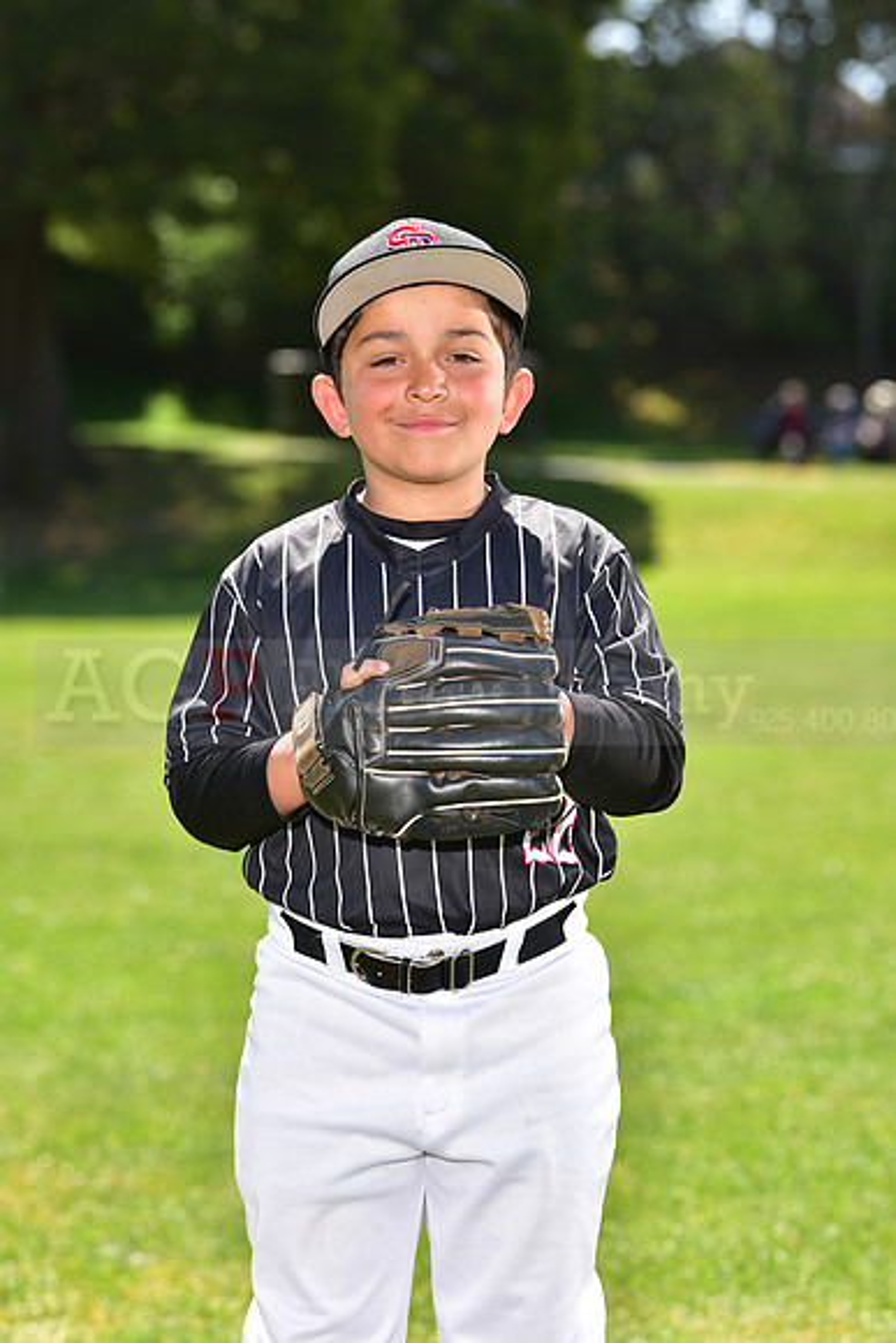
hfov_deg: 11.0
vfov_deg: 16.4
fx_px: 4664
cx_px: 448
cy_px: 672
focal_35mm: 125
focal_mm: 125
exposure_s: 1/250
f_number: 5
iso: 100
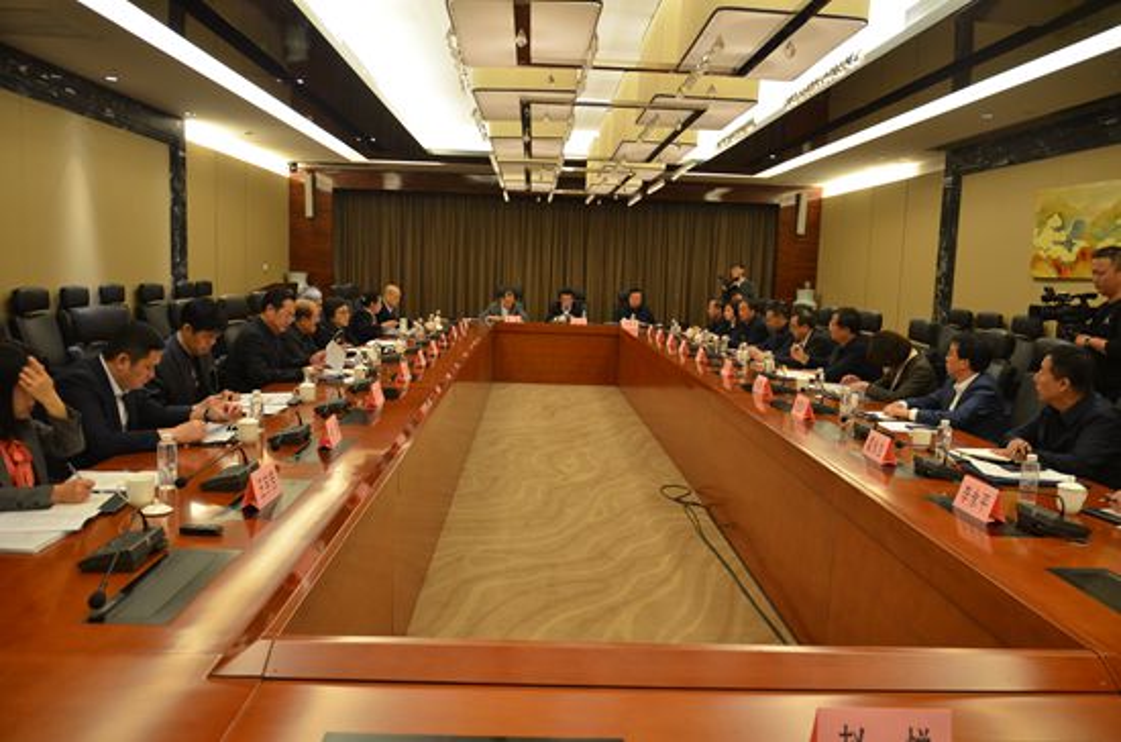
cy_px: 371
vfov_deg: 47.7
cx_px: 560
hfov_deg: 67.5
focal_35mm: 27
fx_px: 839
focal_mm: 18
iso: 800
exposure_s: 1/30
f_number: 3.5
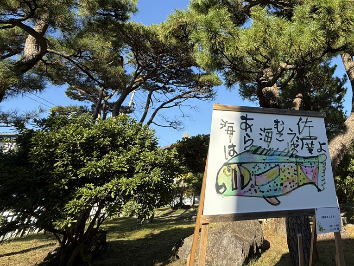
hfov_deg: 71.0
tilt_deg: +31.0
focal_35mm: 22
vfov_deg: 57.4
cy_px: 60
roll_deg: +0.5
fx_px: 225
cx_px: 267
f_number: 2.2
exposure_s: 1/942
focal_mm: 2.22
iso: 64
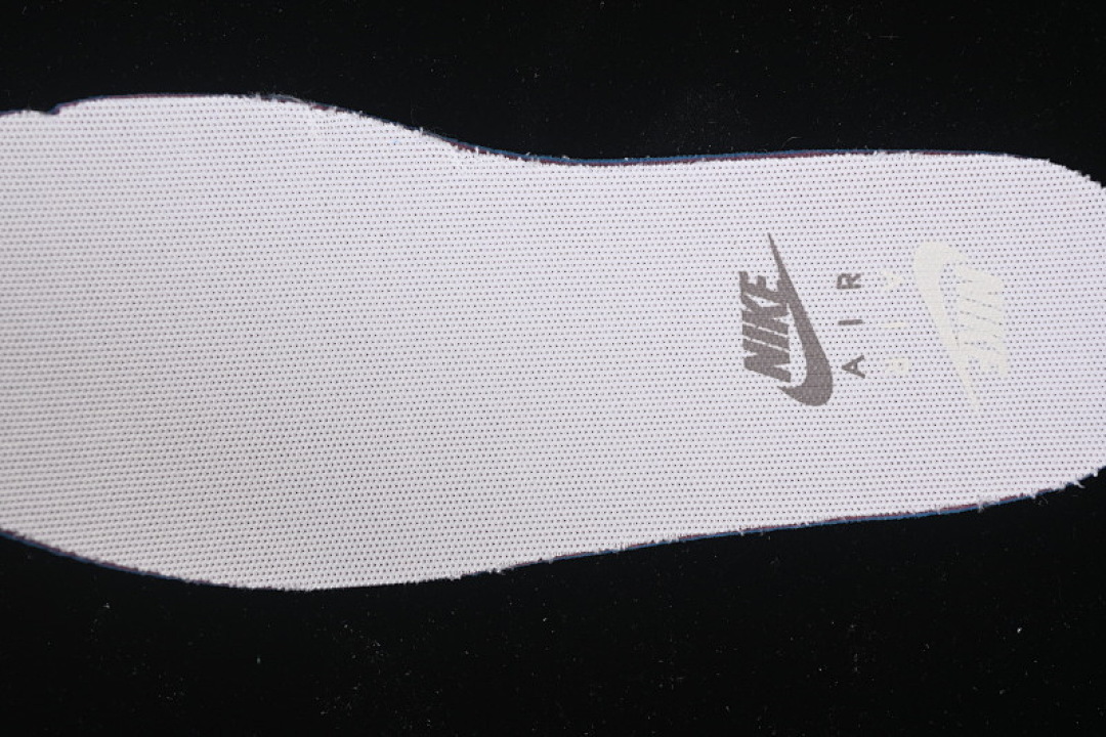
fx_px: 2304
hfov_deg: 27.0
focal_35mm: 75
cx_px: 553
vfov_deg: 18.2
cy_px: 368
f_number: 7.1
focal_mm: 50
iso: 160
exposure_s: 1/80
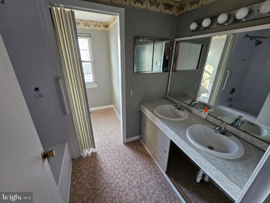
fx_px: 101
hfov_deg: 106.2
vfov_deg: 89.9
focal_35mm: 13
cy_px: 102
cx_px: 135
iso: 400
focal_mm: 2.2
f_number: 2.2
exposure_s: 1/30
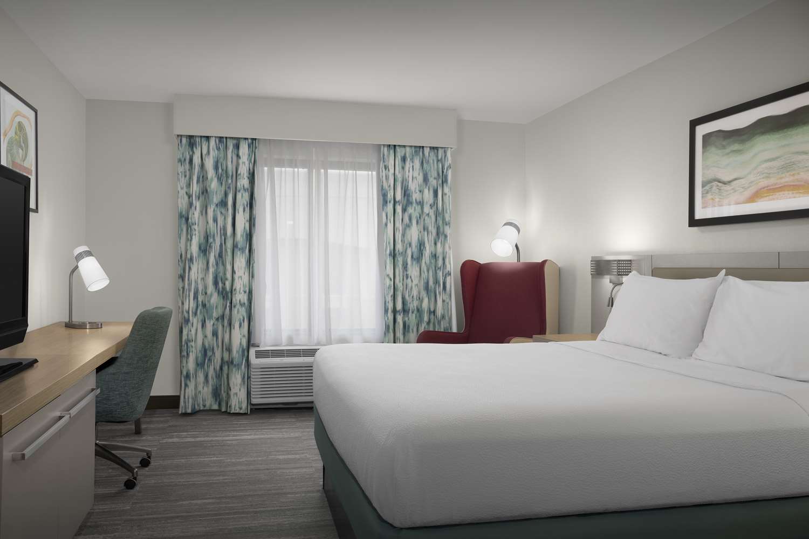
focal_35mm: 30
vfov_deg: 44.3
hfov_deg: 62.8
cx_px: 404
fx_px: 663
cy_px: 270
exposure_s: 1/4
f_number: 11
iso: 200
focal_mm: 29.5
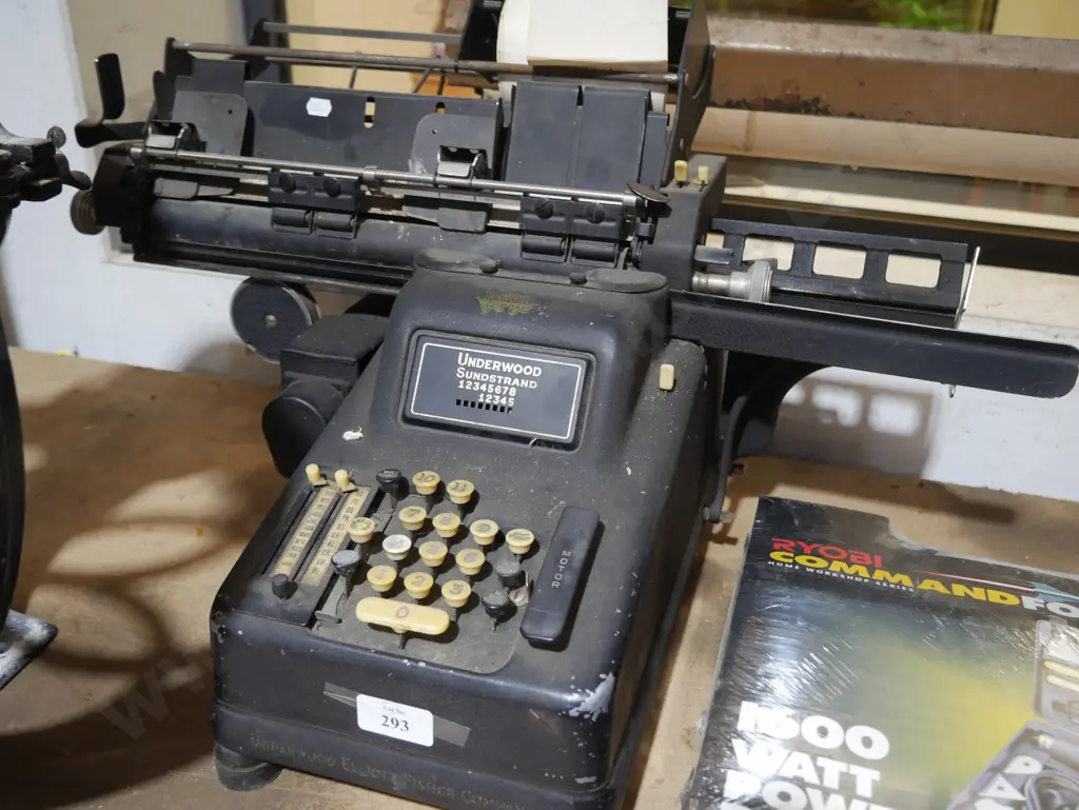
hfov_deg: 56.8
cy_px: 405
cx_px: 540
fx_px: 998
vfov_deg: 44.2
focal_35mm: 32
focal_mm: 16
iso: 1000
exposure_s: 1/60
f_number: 3.6
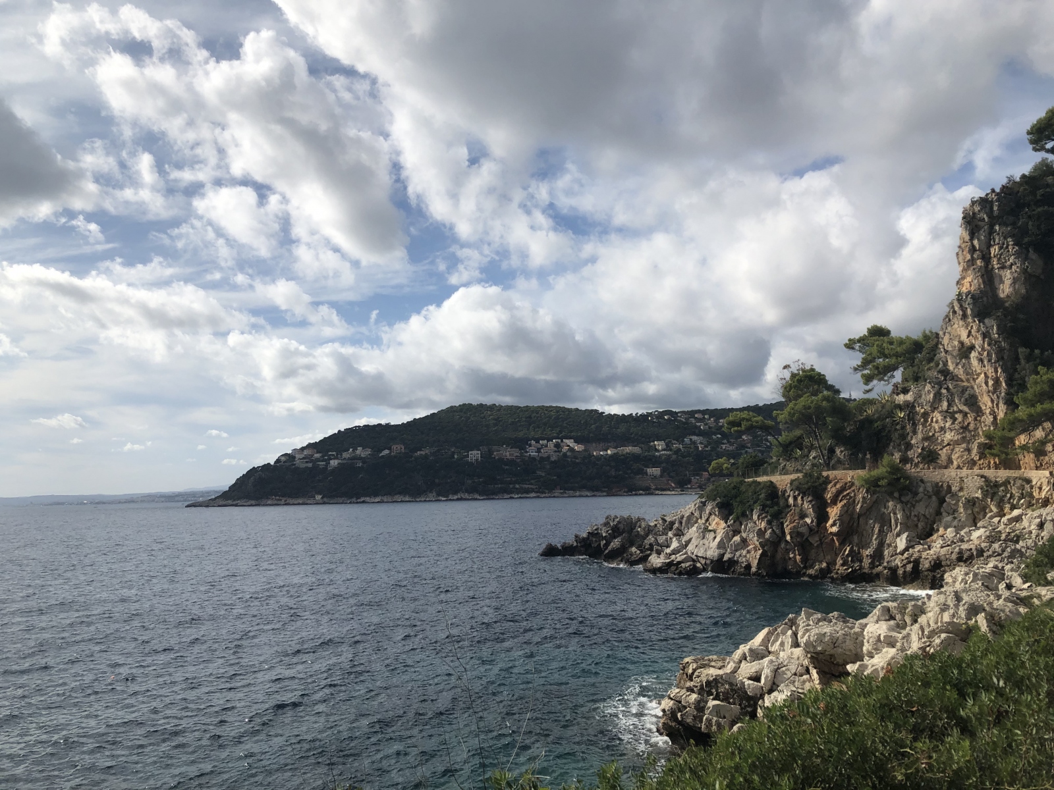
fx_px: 853
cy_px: 395
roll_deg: -0.2
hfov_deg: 63.4
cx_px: 527
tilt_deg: +7.9
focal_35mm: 28
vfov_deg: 49.7
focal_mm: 3.99
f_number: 1.8
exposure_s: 1/4808
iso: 25
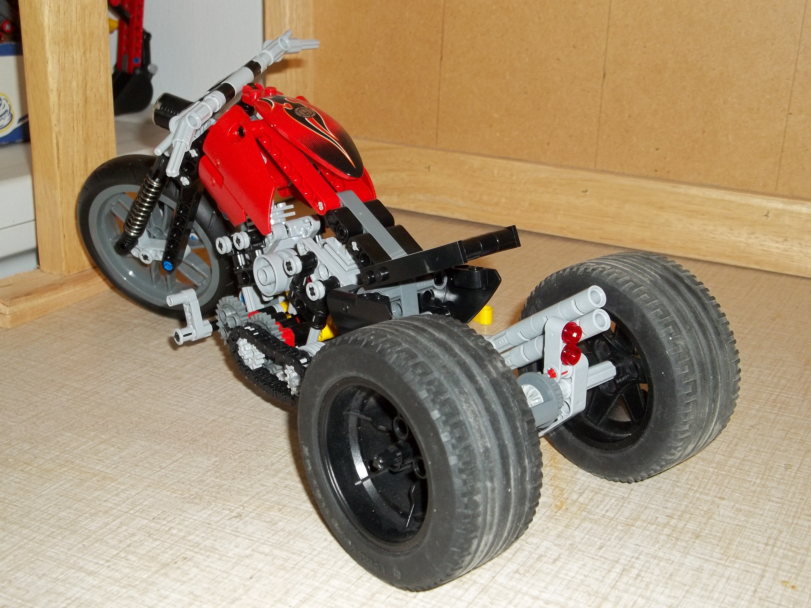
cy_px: 304
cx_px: 406
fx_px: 1078
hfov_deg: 41.2
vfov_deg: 31.5
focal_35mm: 46
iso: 160
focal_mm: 8.3
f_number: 3.7
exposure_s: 1/40
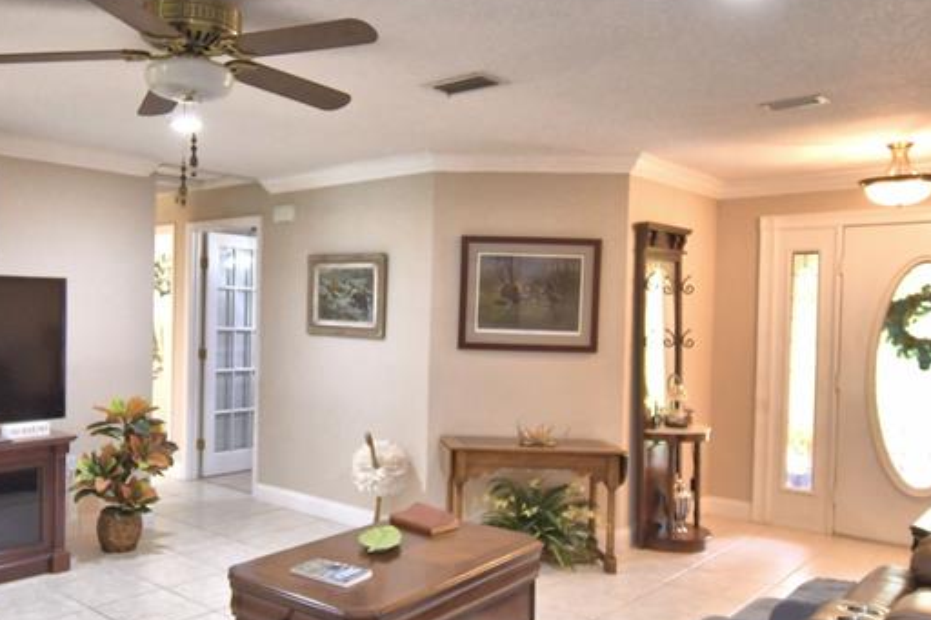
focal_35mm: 30
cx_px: 309
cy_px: 331
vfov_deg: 43.6
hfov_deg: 60.5
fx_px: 776
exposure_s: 1/30
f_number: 4.5
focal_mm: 10
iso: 450
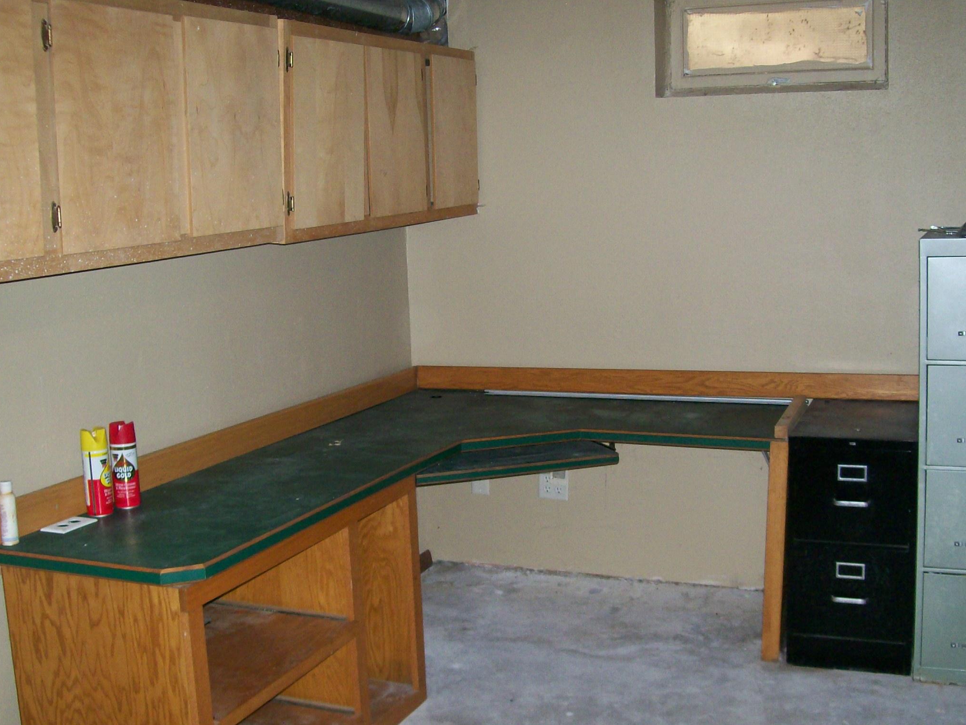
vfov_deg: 35.1
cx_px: 499
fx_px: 1144
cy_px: 382
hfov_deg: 45.8
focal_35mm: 41
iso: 140
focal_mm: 6
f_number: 2.7
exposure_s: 1/64
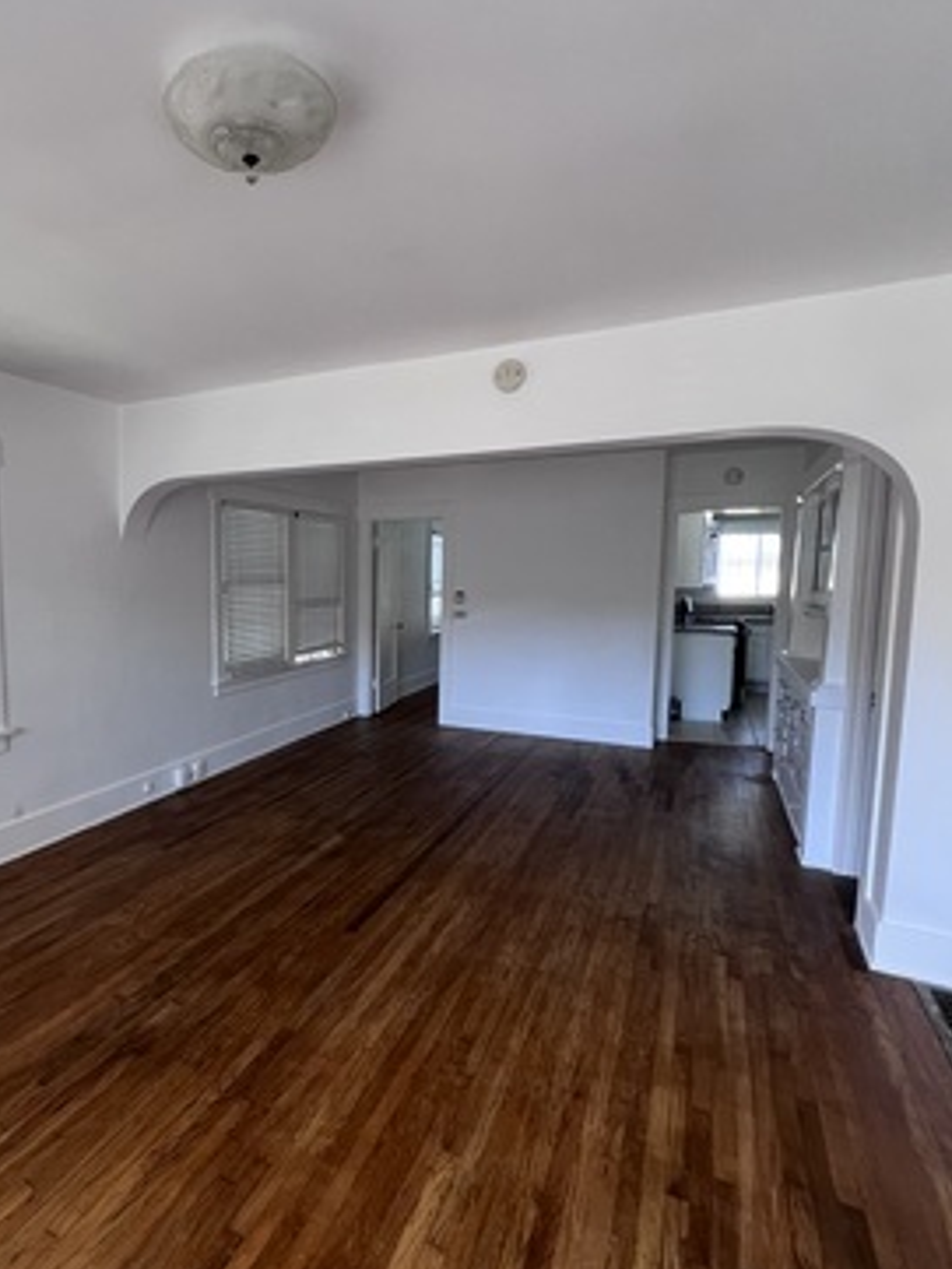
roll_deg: +0.6
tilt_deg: -6.7
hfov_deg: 69.2
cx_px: 304
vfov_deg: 87.7
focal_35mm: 18
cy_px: 647
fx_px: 660
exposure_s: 1/99
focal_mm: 1.57
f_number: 1.8
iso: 250
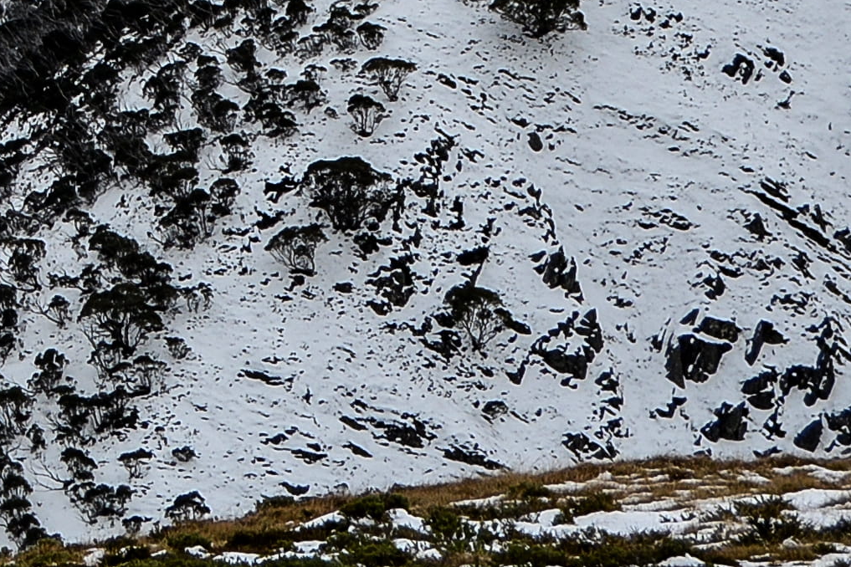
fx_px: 7115
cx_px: -795
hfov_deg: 6.7
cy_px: -614
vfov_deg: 4.5
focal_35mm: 301
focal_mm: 34
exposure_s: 1/250
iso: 100
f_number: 8
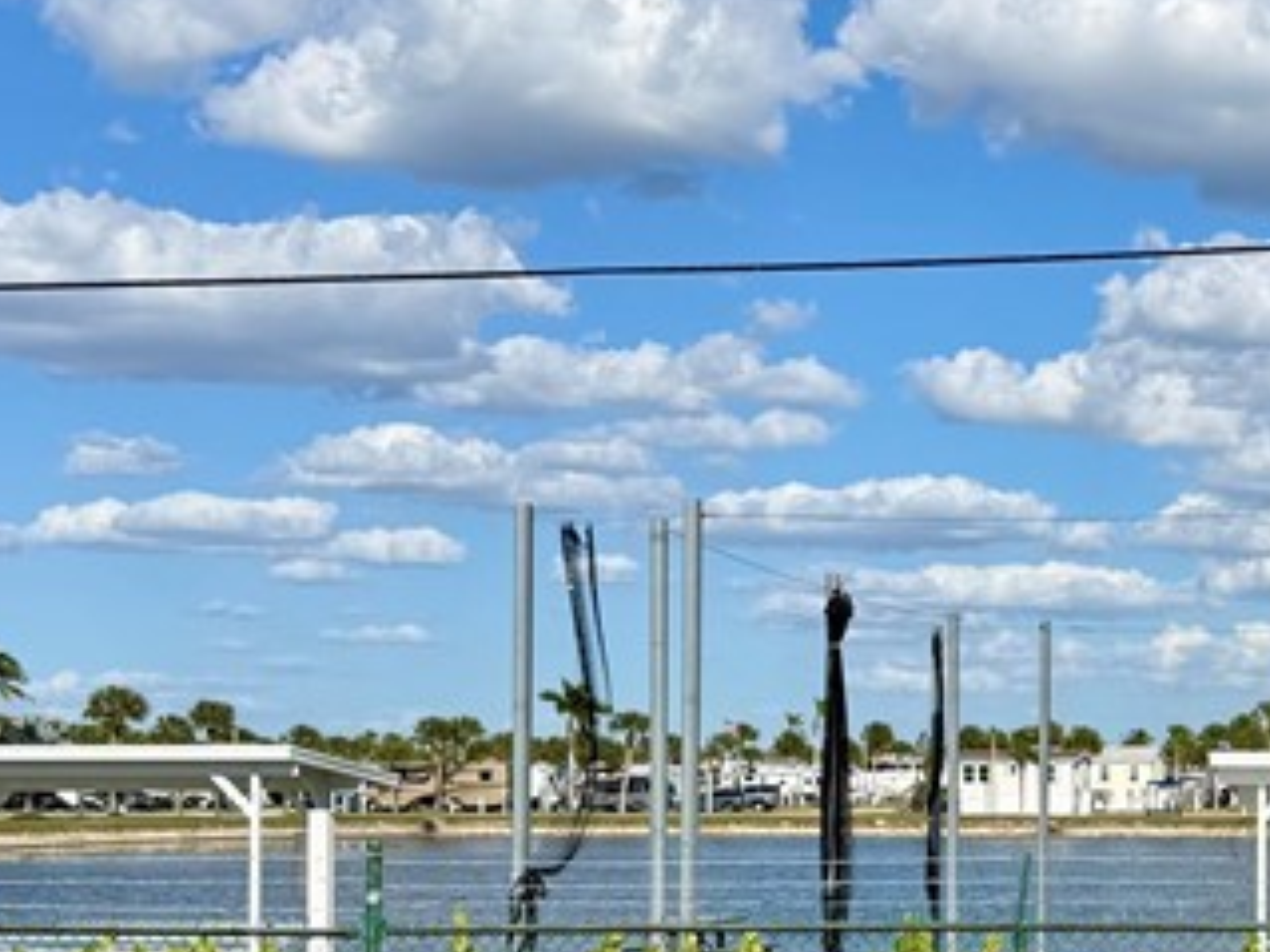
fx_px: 2824
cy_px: 725
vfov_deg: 19.0
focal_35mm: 77
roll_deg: -0.2
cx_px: 1433
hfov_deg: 23.6
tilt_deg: +0.8
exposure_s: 1/8130
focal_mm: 6.76
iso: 80
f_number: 1.78
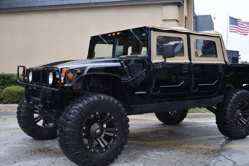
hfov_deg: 48.4
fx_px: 277
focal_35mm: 40
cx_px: 134
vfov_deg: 33.4
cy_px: 79
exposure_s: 1/400
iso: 500
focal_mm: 36
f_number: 4
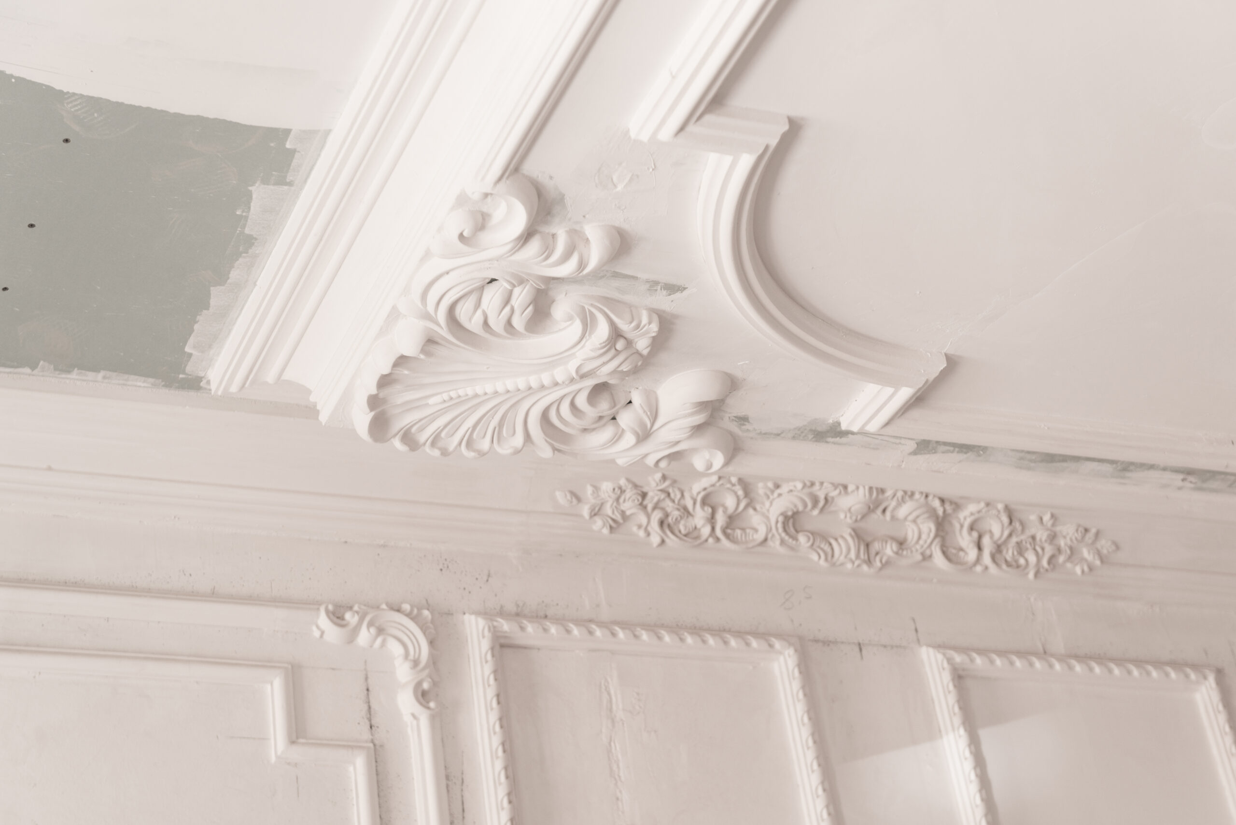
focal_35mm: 70
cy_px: 412
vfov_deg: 19.5
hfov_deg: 28.8
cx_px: 618
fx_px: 2404
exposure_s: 1/20
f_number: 4.8
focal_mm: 70
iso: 400
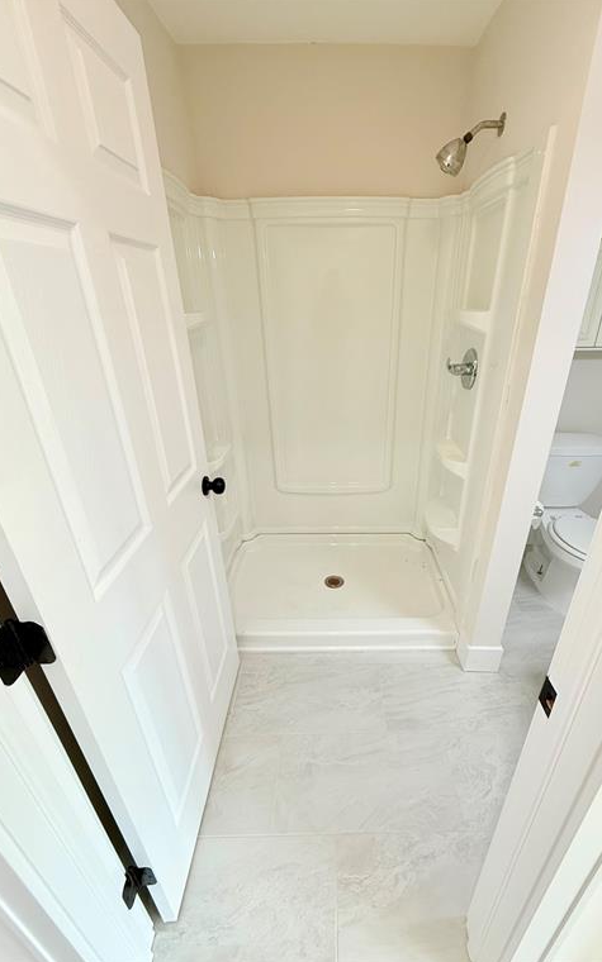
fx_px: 394
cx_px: 338
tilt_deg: -23.9
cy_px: 481
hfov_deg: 74.5
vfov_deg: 101.5
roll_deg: +0.2
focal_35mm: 15
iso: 160
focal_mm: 2.22
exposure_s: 1/120
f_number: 2.2
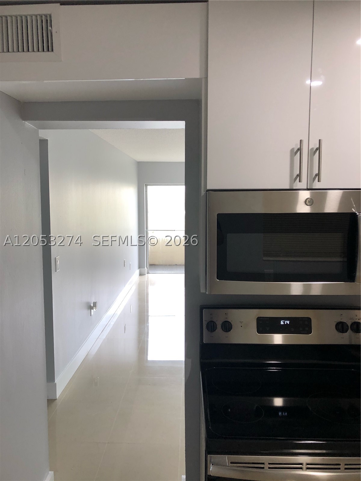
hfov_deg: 49.7
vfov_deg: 63.4
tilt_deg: -6.1
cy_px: 240
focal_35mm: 28
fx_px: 389
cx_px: 180
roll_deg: -0.8
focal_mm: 4
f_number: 1.8
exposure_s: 1/30
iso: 32
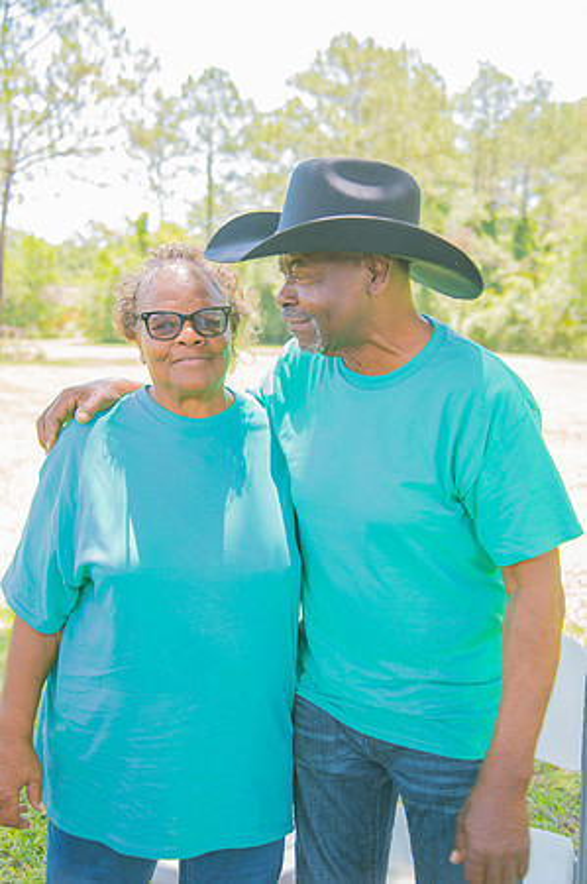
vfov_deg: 44.5
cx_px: 294
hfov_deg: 30.4
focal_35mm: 44
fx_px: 1079
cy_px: 442
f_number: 4
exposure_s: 1/125
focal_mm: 44
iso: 250
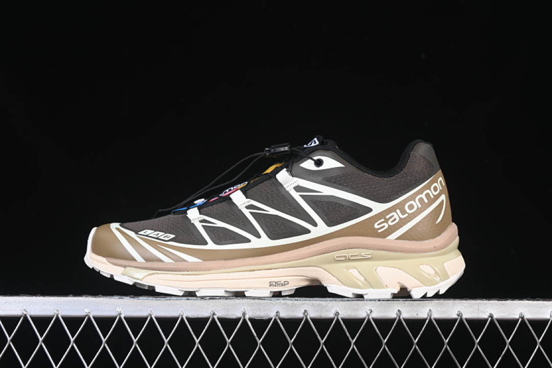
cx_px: 276
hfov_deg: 27.0
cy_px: 184
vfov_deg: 18.2
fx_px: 1150
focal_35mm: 75
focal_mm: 50
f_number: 6.3
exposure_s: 1/60
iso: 160
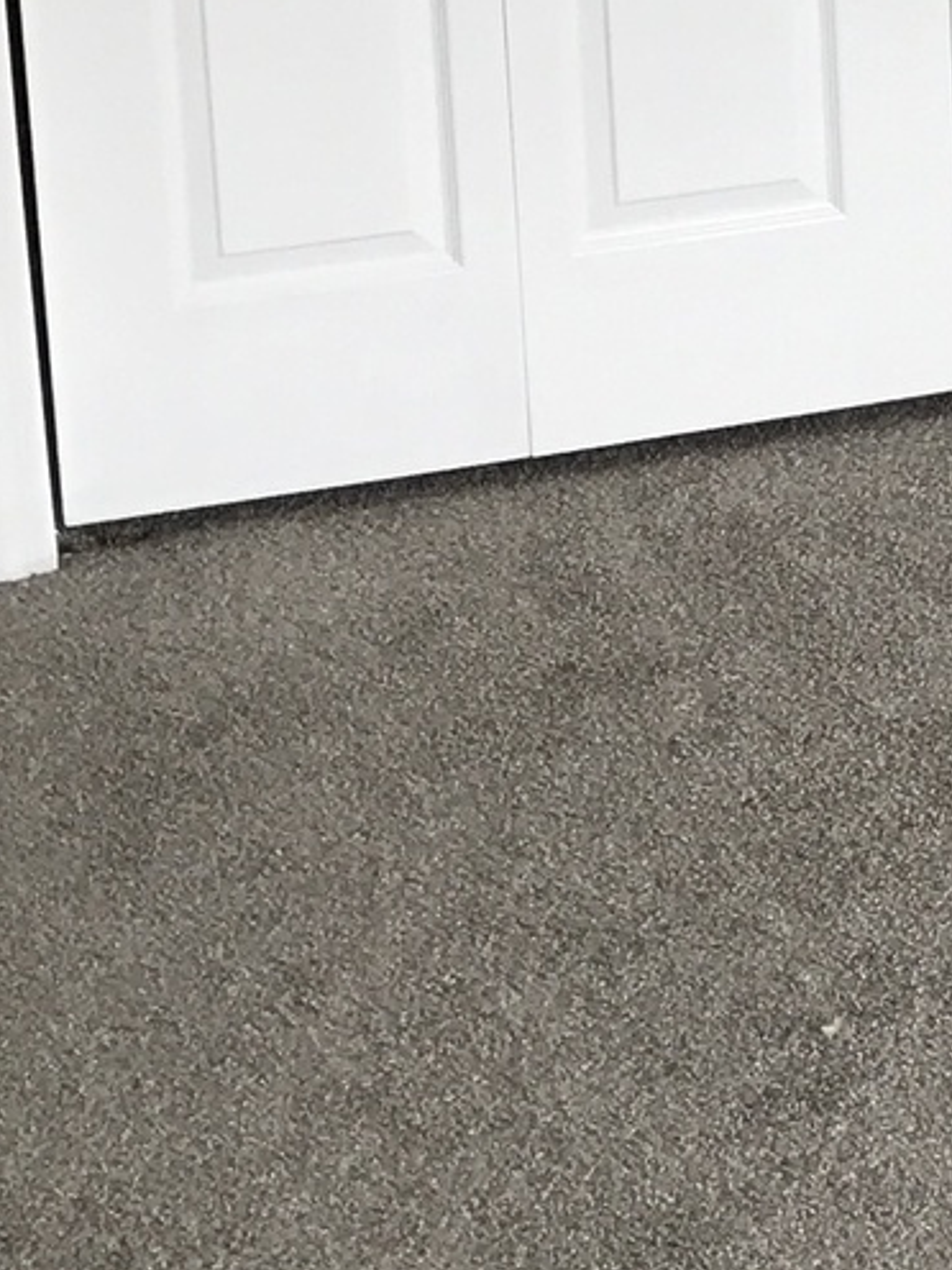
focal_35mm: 130
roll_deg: +1.7
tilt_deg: -9.6
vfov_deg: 14.5
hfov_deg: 10.7
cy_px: -422
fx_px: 4767
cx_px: 1702
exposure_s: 1/30
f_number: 1.8
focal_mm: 3.99
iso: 25
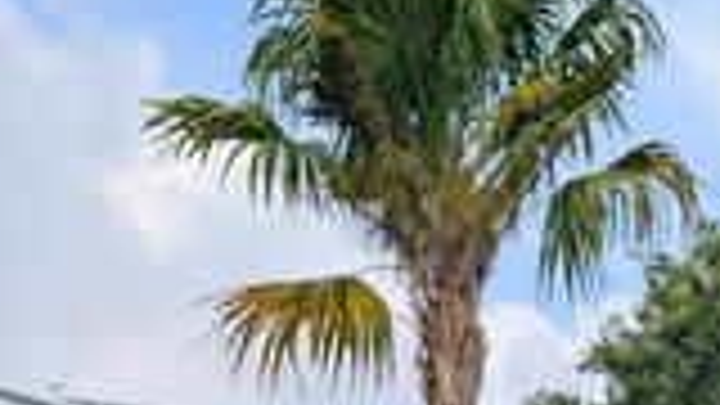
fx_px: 2005
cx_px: 788
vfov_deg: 11.3
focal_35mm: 105
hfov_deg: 19.5
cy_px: 522
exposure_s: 1/476
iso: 23
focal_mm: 6.9
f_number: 1.68
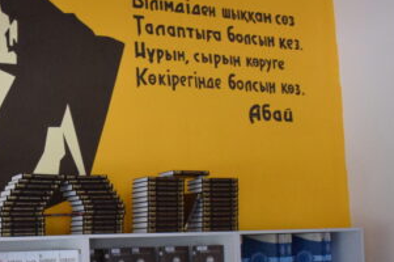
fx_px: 754
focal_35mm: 69
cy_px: 191
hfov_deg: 27.0
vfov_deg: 19.6
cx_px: -33
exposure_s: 1/500
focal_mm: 18
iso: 3200
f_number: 3.5
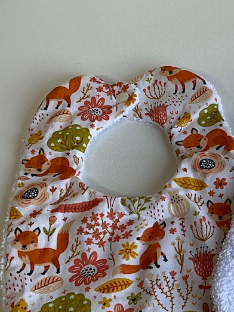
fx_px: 640
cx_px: 257
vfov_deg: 27.4
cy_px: 181
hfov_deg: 19.8
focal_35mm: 71
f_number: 1.8
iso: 16
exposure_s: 1/104
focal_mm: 3
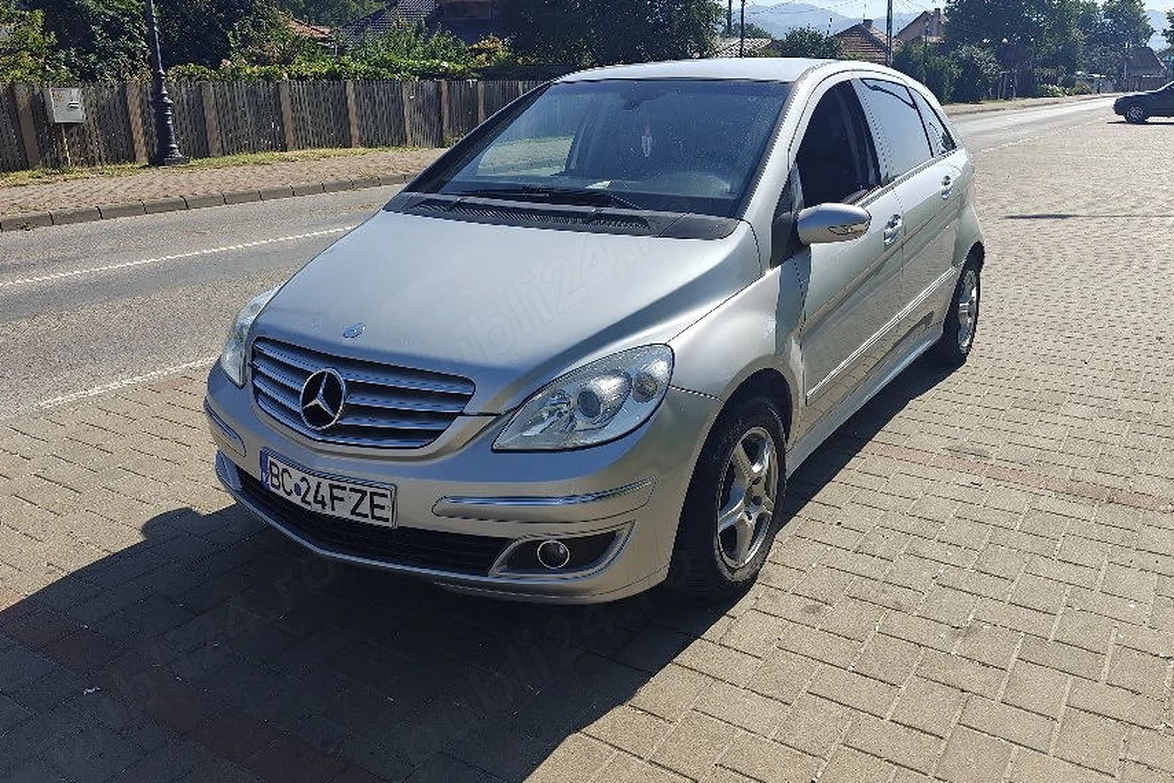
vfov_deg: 46.2
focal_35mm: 28
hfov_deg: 65.3
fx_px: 913
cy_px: 310
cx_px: 636
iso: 50
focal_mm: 6.06
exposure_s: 1/1667
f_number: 1.6
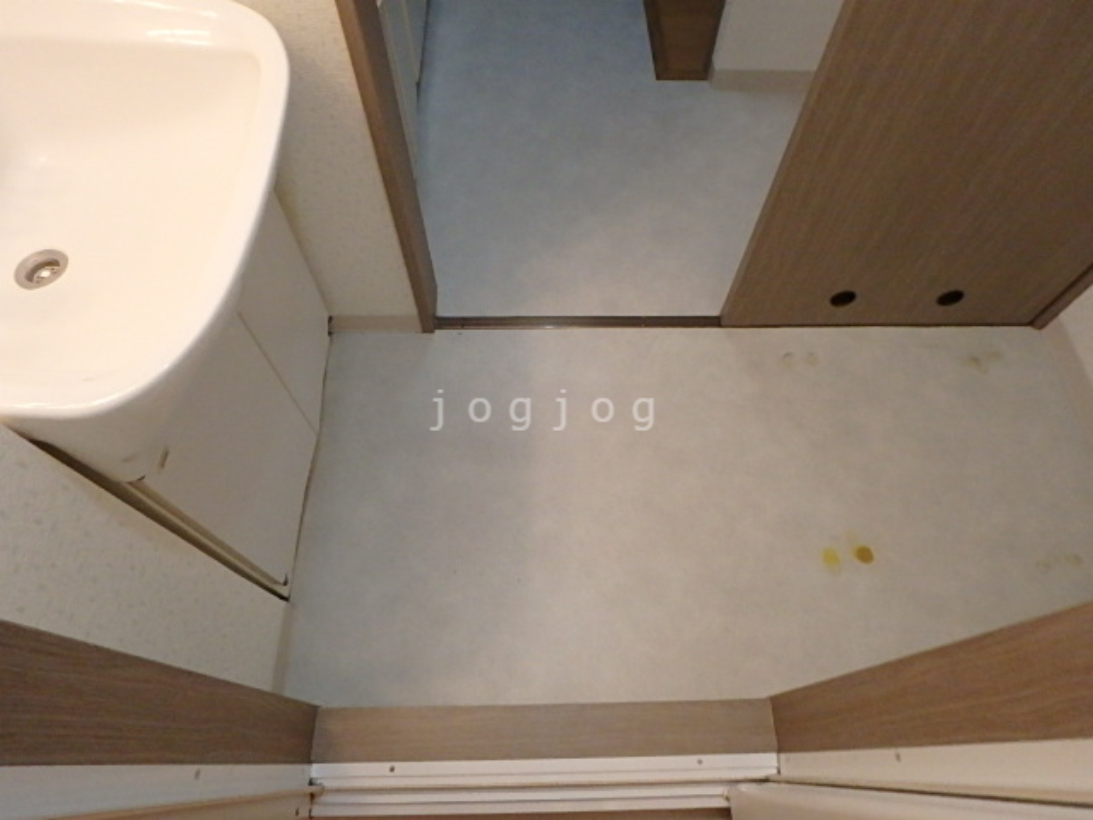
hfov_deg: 79.0
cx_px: 546
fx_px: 663
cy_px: 410
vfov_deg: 63.4
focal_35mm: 21
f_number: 3.5
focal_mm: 3.7
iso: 800
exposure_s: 1/80
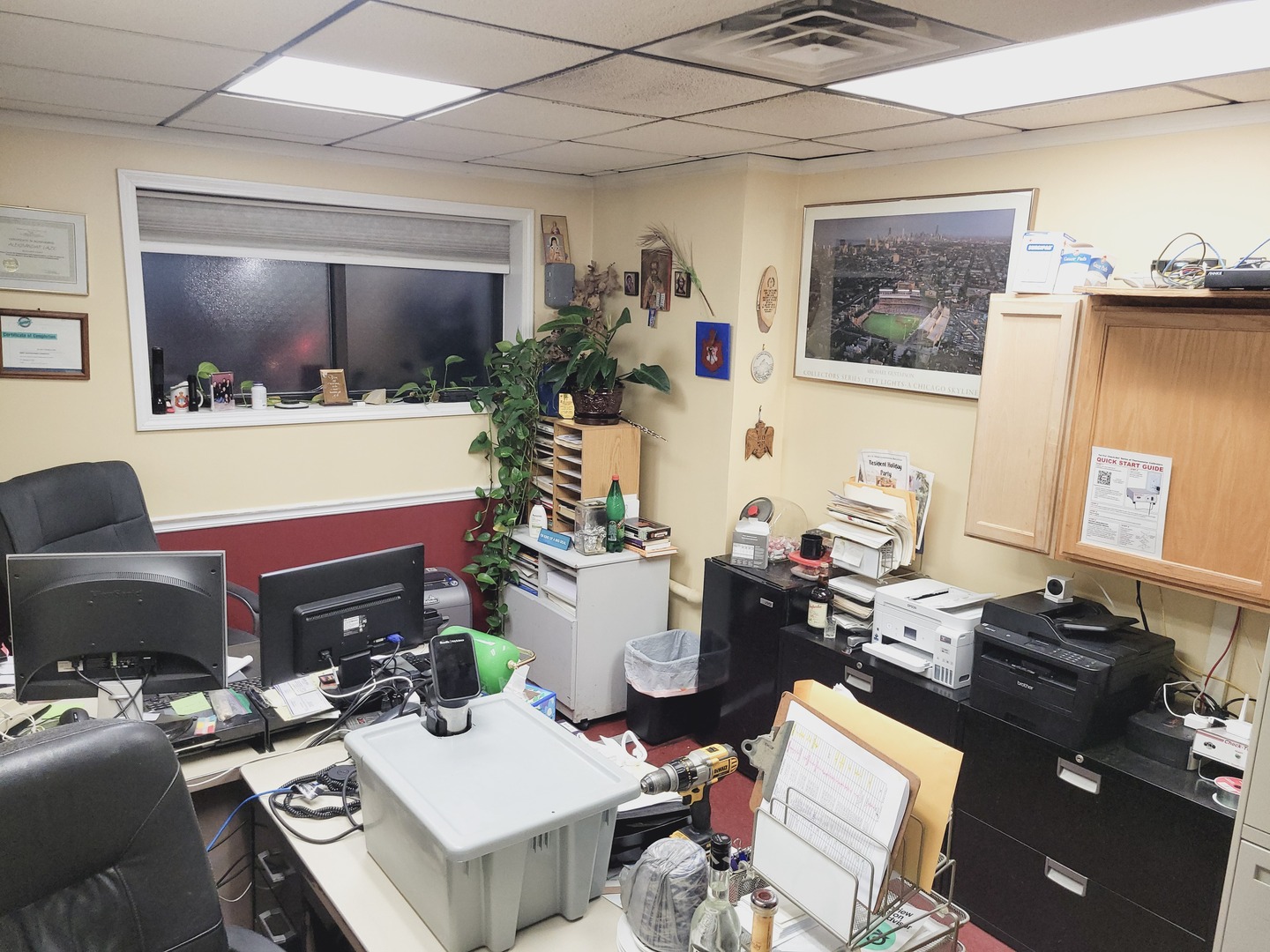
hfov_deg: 67.3
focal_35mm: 26
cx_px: 635
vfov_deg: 53.1
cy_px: 476
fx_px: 954
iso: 200
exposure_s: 1/120
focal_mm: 5.4
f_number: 1.8
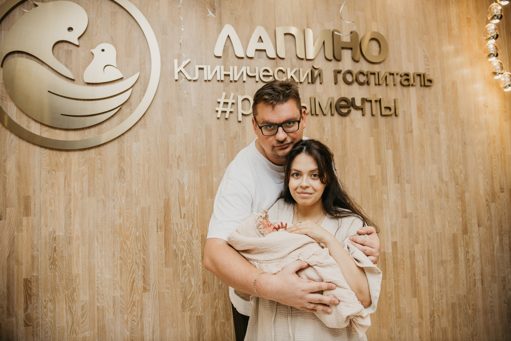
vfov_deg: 46.4
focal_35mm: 28
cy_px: 170
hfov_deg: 65.5
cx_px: 256
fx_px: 397
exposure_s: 1/160
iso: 200
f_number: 4
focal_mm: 28
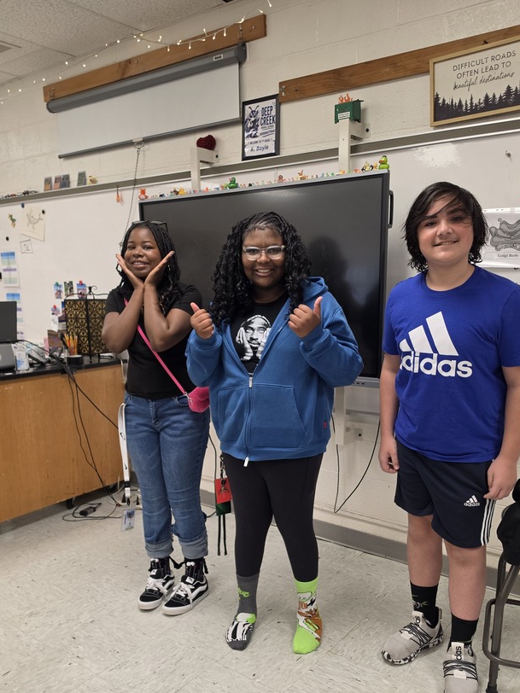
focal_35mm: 29
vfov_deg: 61.2
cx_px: 283
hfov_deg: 48.2
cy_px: 411
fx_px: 581
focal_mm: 6.5
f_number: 1.4
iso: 125
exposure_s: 1/120
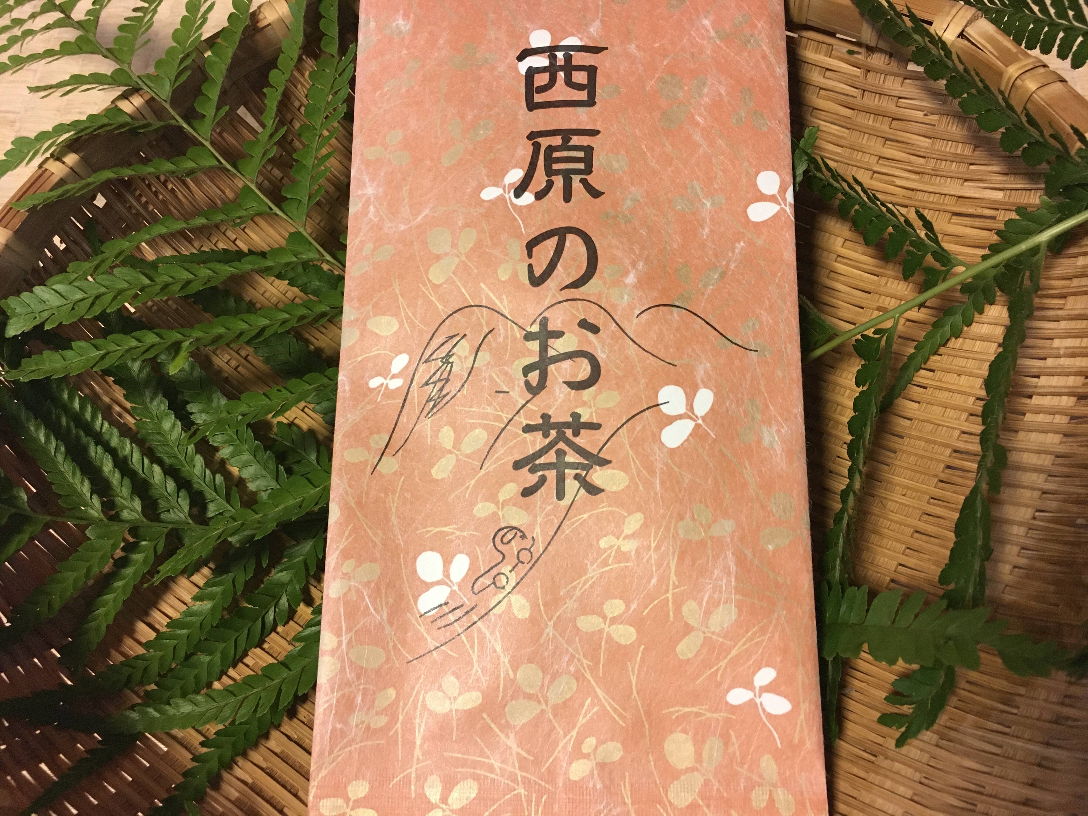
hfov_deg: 61.7
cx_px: 544
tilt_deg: -65.1
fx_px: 911
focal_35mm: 29
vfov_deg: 48.2
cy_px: 408
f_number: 2.2
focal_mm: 4.15
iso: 200
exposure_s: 1/30
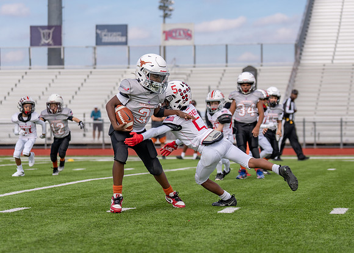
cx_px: 196
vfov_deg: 11.3
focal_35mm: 127
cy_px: 125
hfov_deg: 15.7
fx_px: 1279
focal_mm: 79
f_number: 2.8
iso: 160
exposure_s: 1/3200
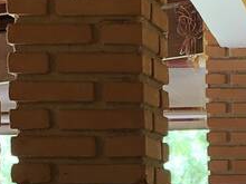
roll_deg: +1.8
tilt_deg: -4.8
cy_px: 284
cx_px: 435
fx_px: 1300
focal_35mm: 183
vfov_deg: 7.9
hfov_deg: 10.2
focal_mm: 3.99
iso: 50
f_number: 1.8
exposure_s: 1/120
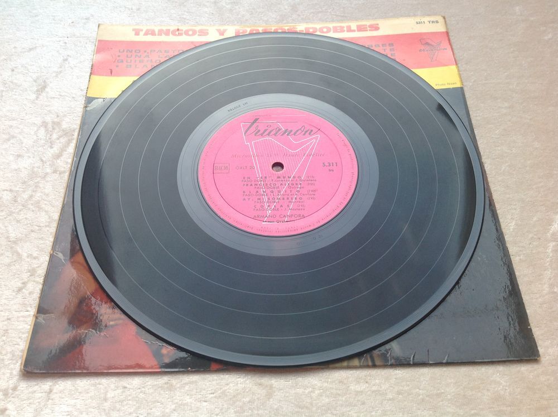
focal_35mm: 35
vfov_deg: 40.6
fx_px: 563
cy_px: 208
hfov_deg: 52.7
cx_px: 279
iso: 64
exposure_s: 1/120
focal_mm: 4.28
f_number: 2.4
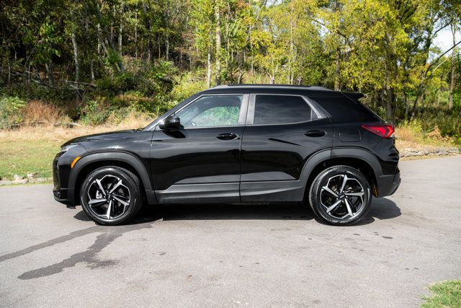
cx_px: 230
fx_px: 410
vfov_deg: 41.1
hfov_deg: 58.7
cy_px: 154
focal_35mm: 32
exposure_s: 1/1250
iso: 640
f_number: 5
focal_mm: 32
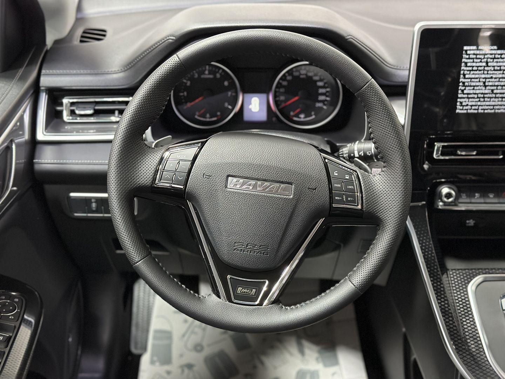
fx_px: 700
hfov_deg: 39.7
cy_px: 190
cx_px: 252
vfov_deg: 30.3
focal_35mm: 48
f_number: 1.78
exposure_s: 1/33
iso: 640
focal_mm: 6.86
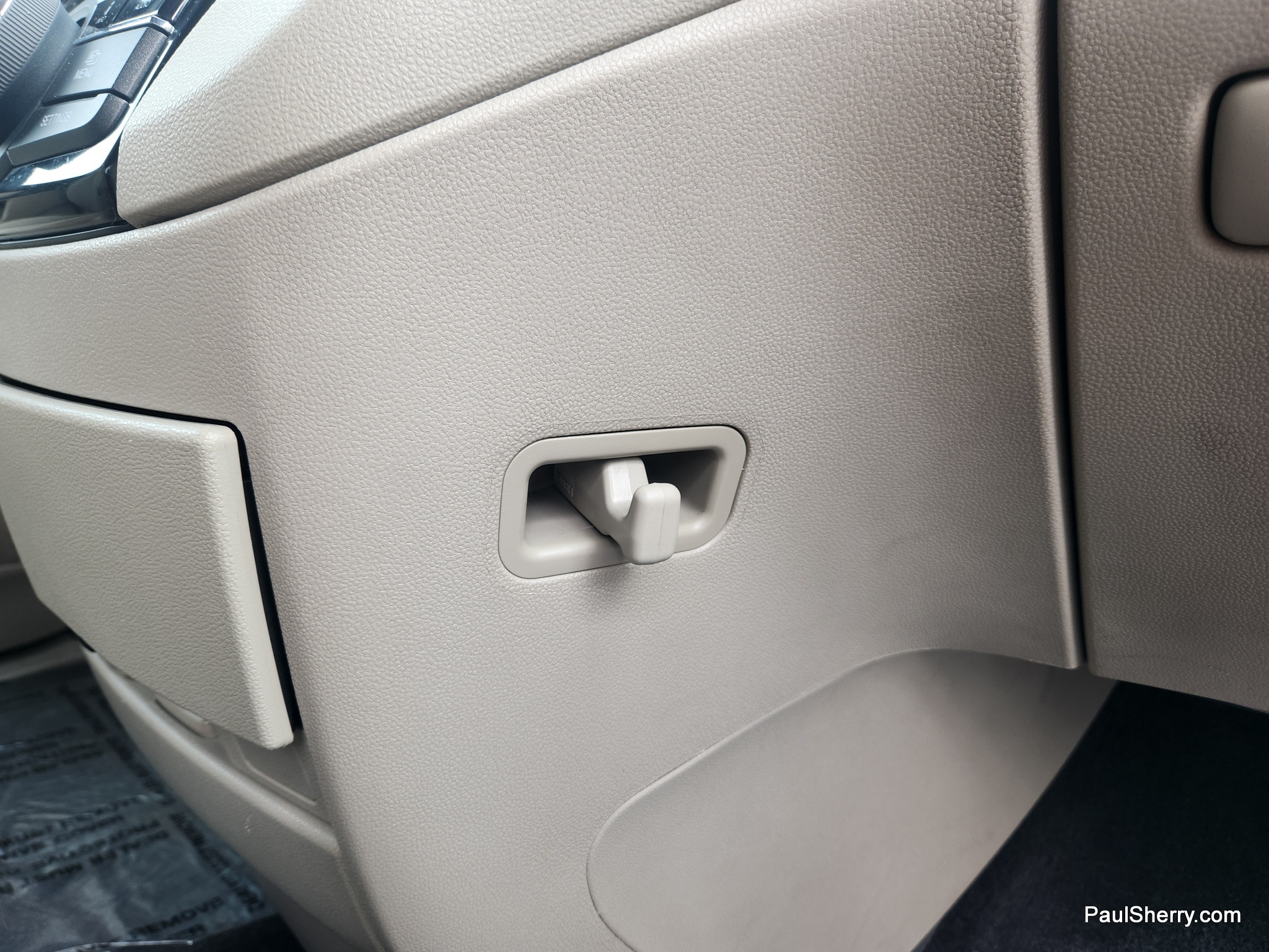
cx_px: 634
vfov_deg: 58.9
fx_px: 843
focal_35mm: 23
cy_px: 476
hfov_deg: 73.9
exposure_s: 1/180
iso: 80
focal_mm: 5.4
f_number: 1.8
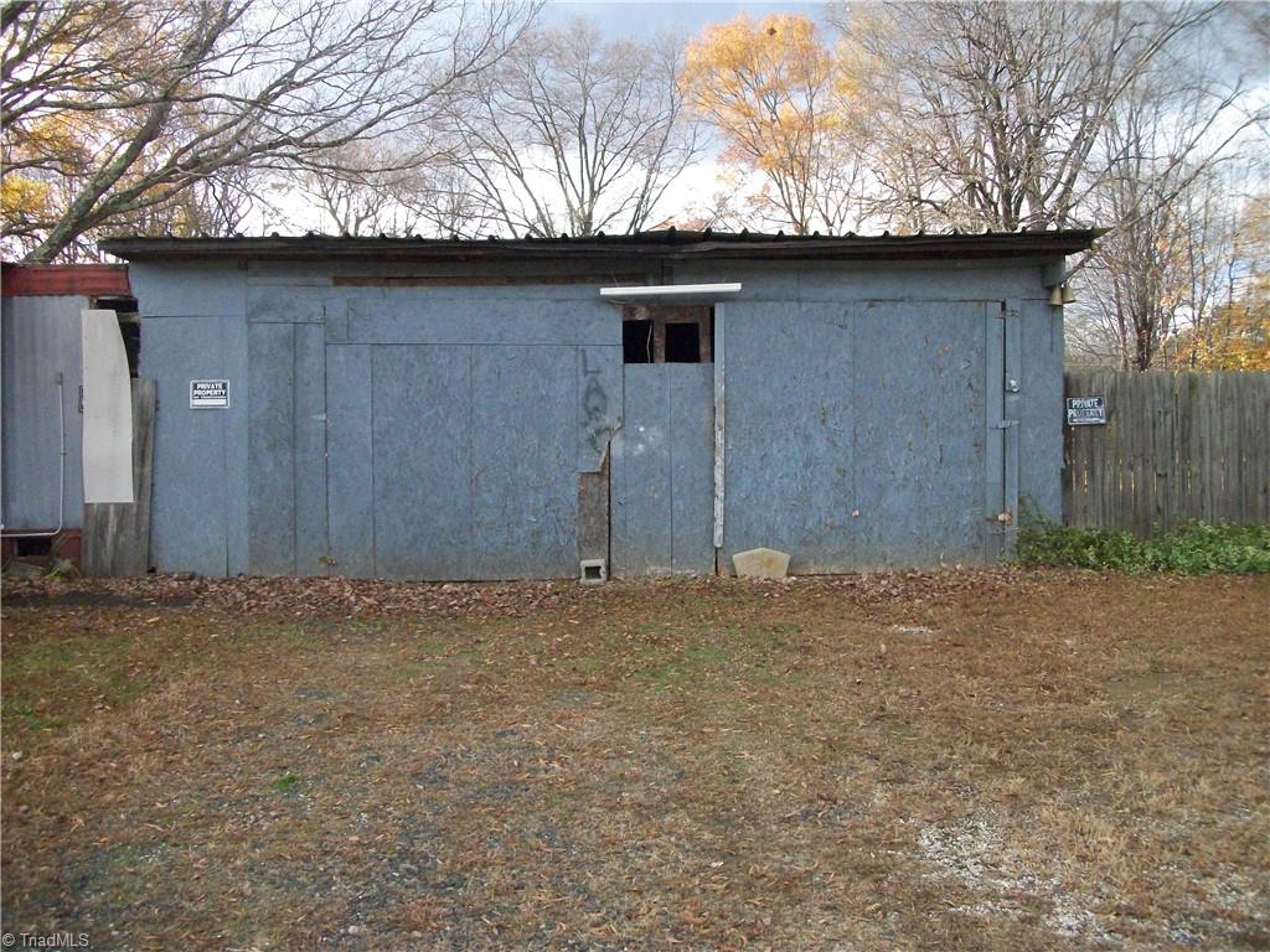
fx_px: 1174
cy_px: 476
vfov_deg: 44.2
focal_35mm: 32
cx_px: 635
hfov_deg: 56.8
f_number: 2.9
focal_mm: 5.7
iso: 391
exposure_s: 1/500
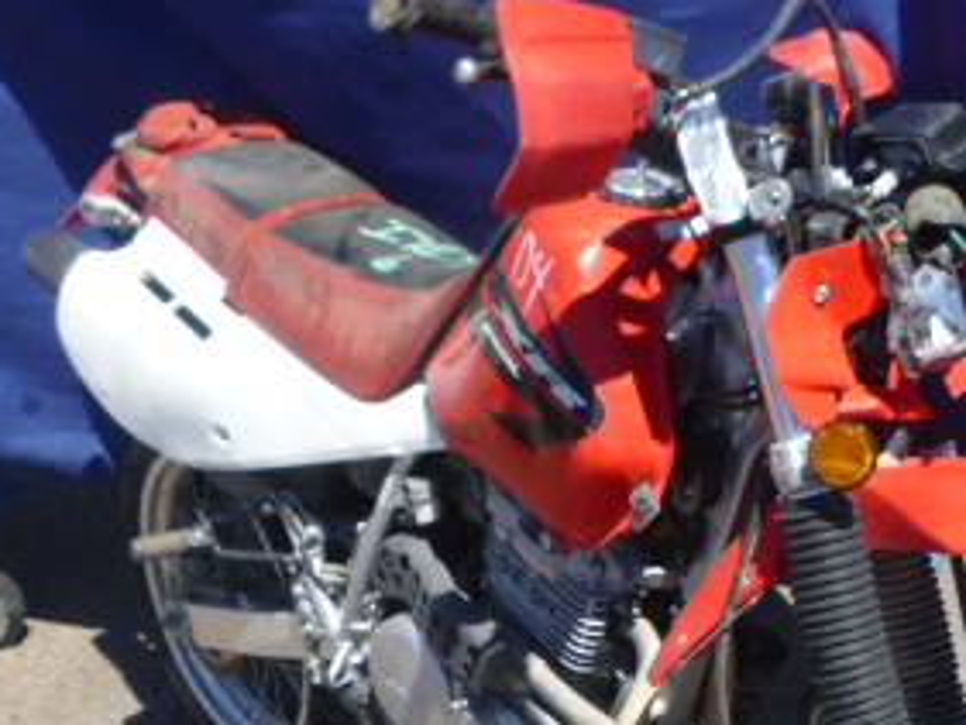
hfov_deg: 33.5
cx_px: 633
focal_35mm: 57
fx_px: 1591
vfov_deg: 24.7
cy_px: 687
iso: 100
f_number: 3.9
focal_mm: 4.5
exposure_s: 1/400
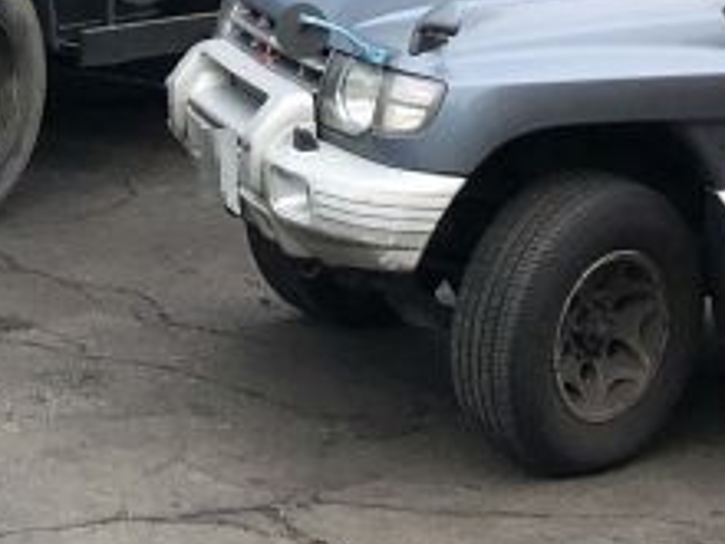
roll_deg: -1.7
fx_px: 2660
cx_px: -112
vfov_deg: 10.9
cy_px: -442
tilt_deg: +2.8
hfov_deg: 15.1
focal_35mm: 127
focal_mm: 3.99
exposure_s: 1/972
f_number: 1.8
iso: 20
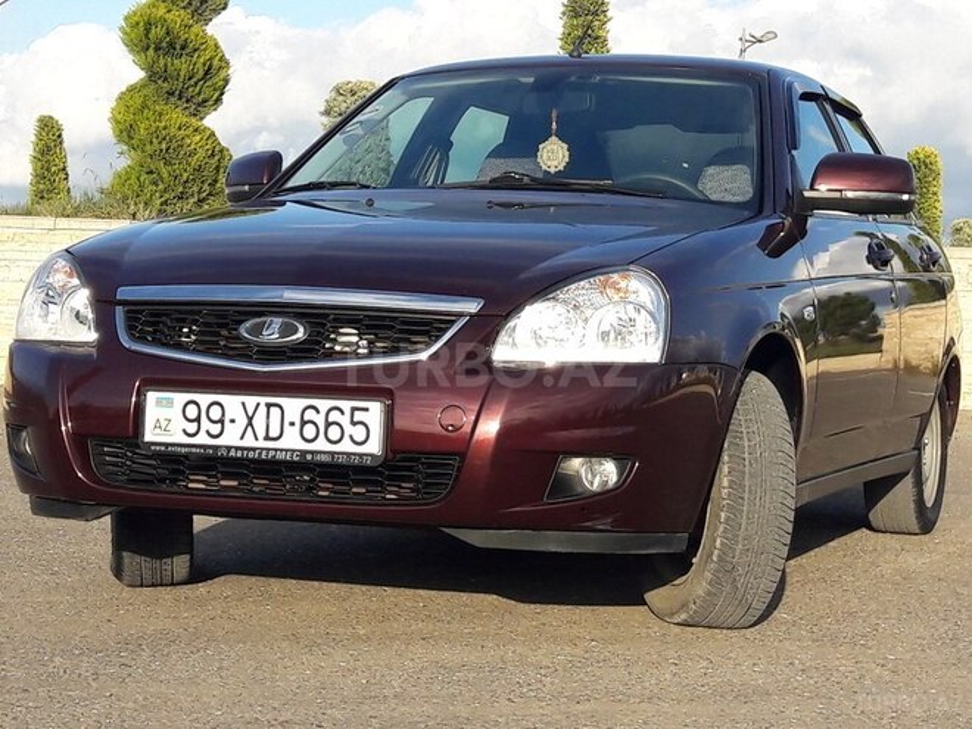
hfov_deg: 63.4
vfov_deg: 49.7
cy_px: 364
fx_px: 786
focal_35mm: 28
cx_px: 486
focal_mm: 3.7
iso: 40
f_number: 1.9
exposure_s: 1/966
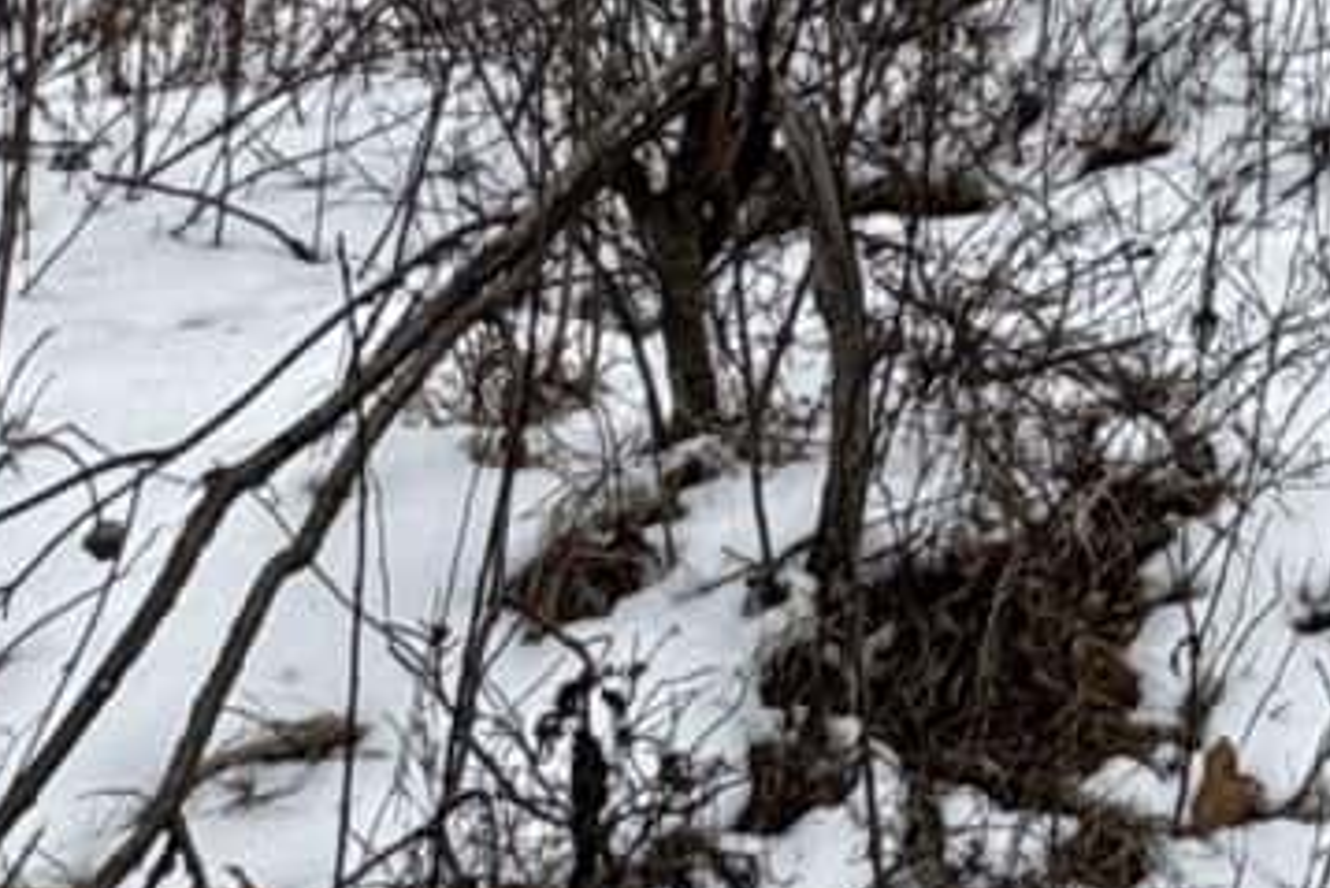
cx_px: 2445
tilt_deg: -1.3
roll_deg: +2.1
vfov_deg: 11.1
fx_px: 3844
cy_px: -1256
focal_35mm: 104
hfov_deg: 16.3
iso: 40
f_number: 2.2
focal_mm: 2.22
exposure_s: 1/352
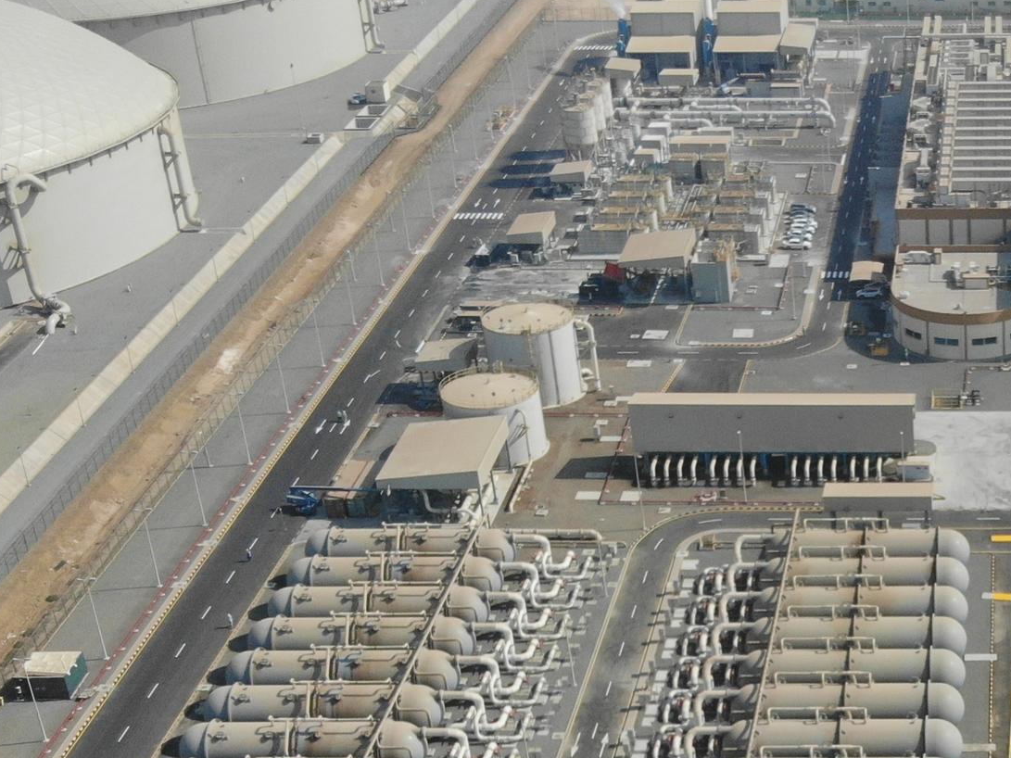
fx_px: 1927
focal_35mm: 66
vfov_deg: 21.5
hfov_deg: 27.5
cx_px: 1036
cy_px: 740
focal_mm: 4.5
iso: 105
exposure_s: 1/1425
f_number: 2.8
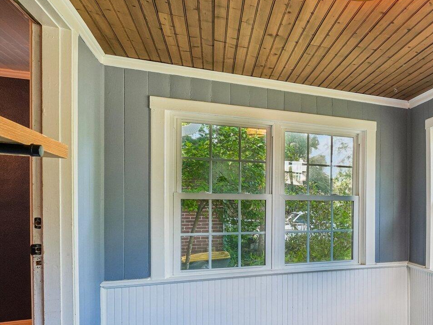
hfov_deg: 50.4
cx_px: 429
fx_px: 363
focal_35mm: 29
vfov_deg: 47.8
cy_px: 203
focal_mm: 14
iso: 400
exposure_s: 1/6
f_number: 10
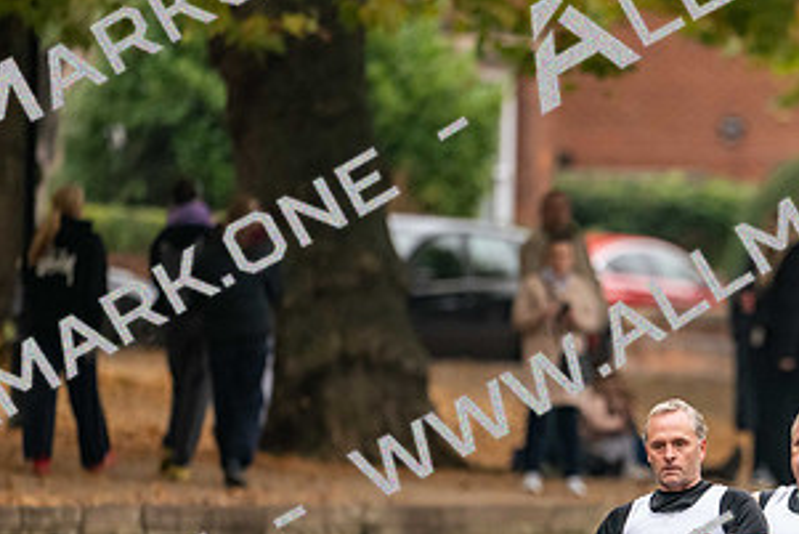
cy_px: 503
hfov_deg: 2.7
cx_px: 677
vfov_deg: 1.8
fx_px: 17119
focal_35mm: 771
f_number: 4.5
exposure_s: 1/2500
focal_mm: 400
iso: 2800
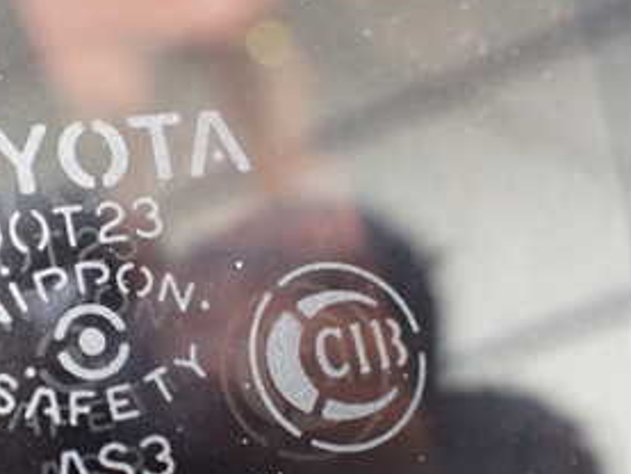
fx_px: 1185
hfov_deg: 29.3
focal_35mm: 65
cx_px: 146
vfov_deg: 22.5
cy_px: 321
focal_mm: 5.4
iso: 800
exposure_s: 1/80
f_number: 2.3
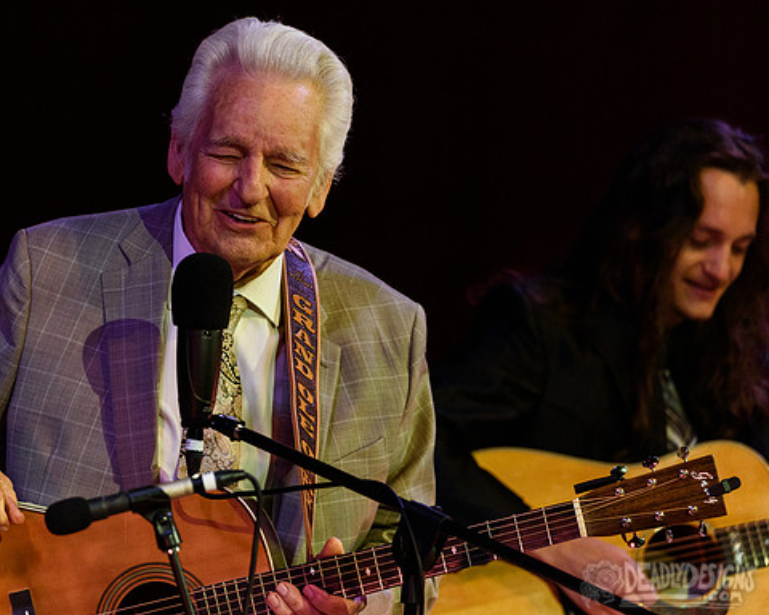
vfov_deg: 3.3
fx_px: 10833
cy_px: 308
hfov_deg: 4.1
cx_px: 306
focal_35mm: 476
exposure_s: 1/640
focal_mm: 420
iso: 2500
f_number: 6
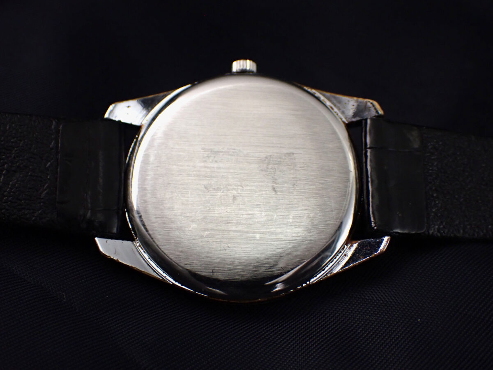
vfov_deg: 27.0
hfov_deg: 35.5
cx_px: 246
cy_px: 185
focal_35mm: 54
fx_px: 769
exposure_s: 1/200
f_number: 3.3
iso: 500
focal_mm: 9.65
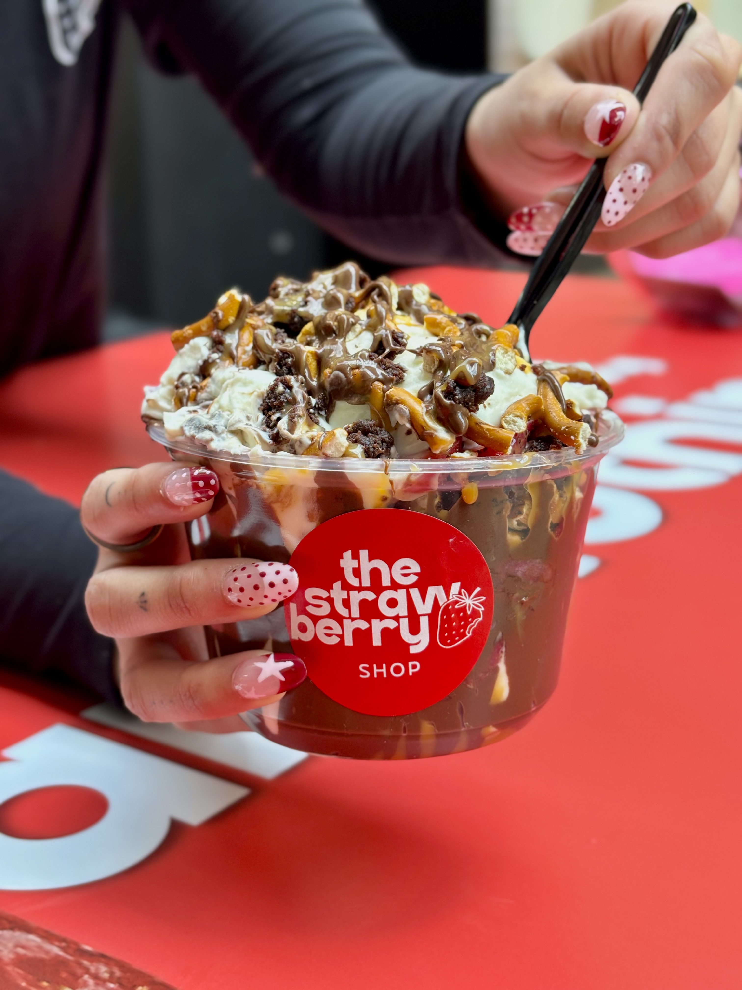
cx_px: 371
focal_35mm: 52
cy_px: 495
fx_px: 1486
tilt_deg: -16.9
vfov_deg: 36.8
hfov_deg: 28.0
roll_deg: +1.7
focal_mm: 5.96
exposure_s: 1/60
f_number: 1.6
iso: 64
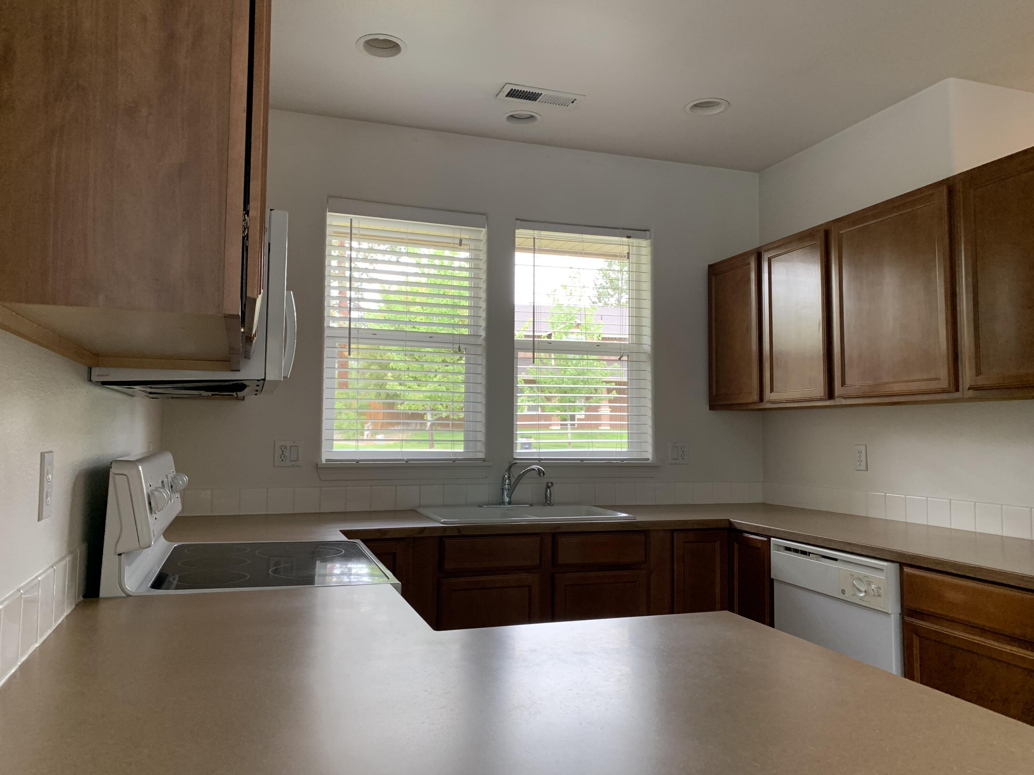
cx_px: 517
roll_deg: -0.6
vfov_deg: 53.1
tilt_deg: +2.9
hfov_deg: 67.3
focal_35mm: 26
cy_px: 388
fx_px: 777
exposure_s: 1/68
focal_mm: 4.25
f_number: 1.8
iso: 100
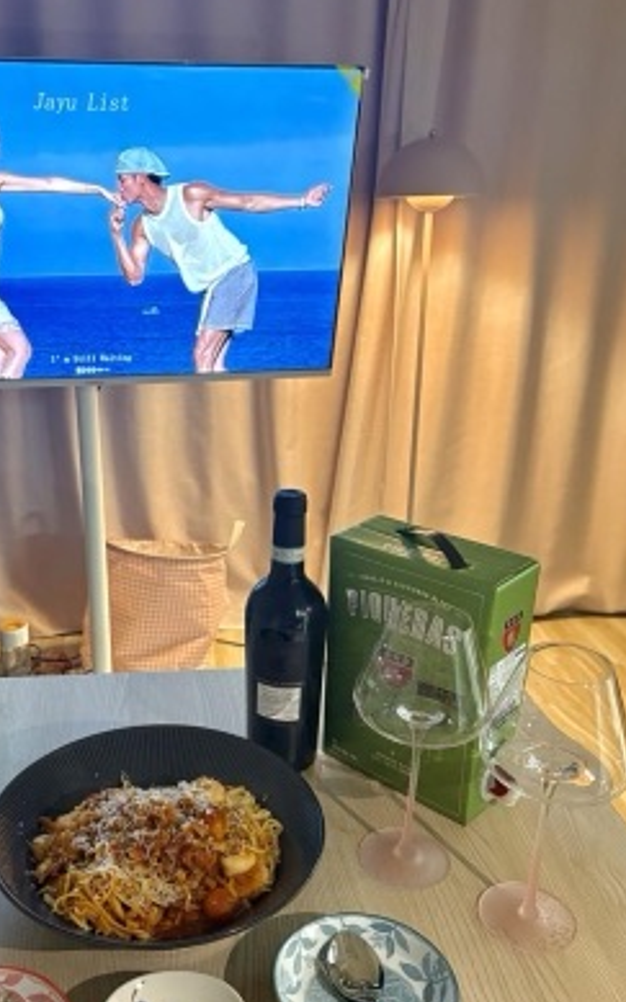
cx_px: 209
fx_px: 928
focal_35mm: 34
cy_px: 544
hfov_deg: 36.9
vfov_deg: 56.6
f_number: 1.6
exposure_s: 1/30
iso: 500
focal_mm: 5.96
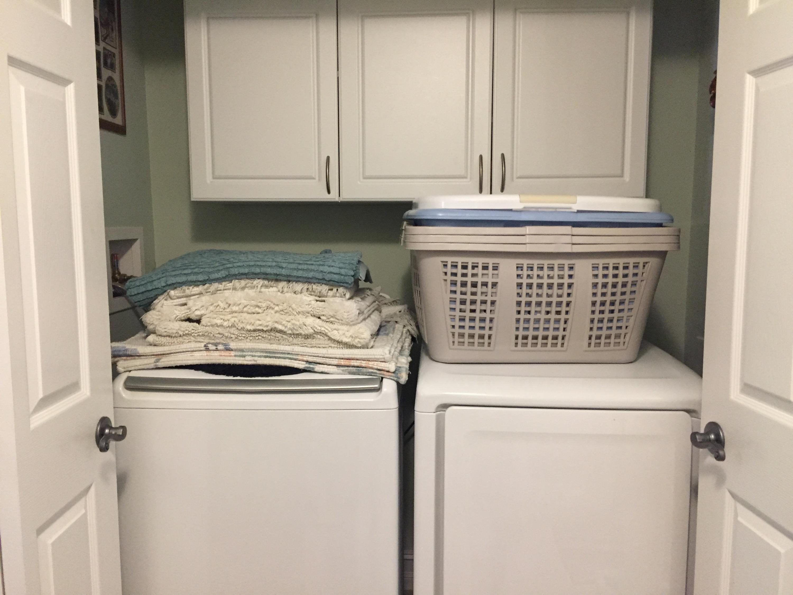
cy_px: 298
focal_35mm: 29
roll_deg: -1.7
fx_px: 664
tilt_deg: -6.8
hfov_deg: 61.7
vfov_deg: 48.2
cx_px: 396
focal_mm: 4.15
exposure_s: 1/30
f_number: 2.2
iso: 250
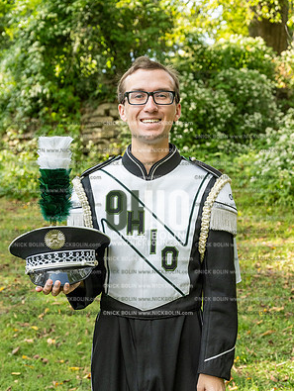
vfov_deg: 33.2
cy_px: 218
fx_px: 656
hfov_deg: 25.3
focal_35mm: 58
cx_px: 147
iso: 1000
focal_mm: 53
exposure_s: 1/640
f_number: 5.6
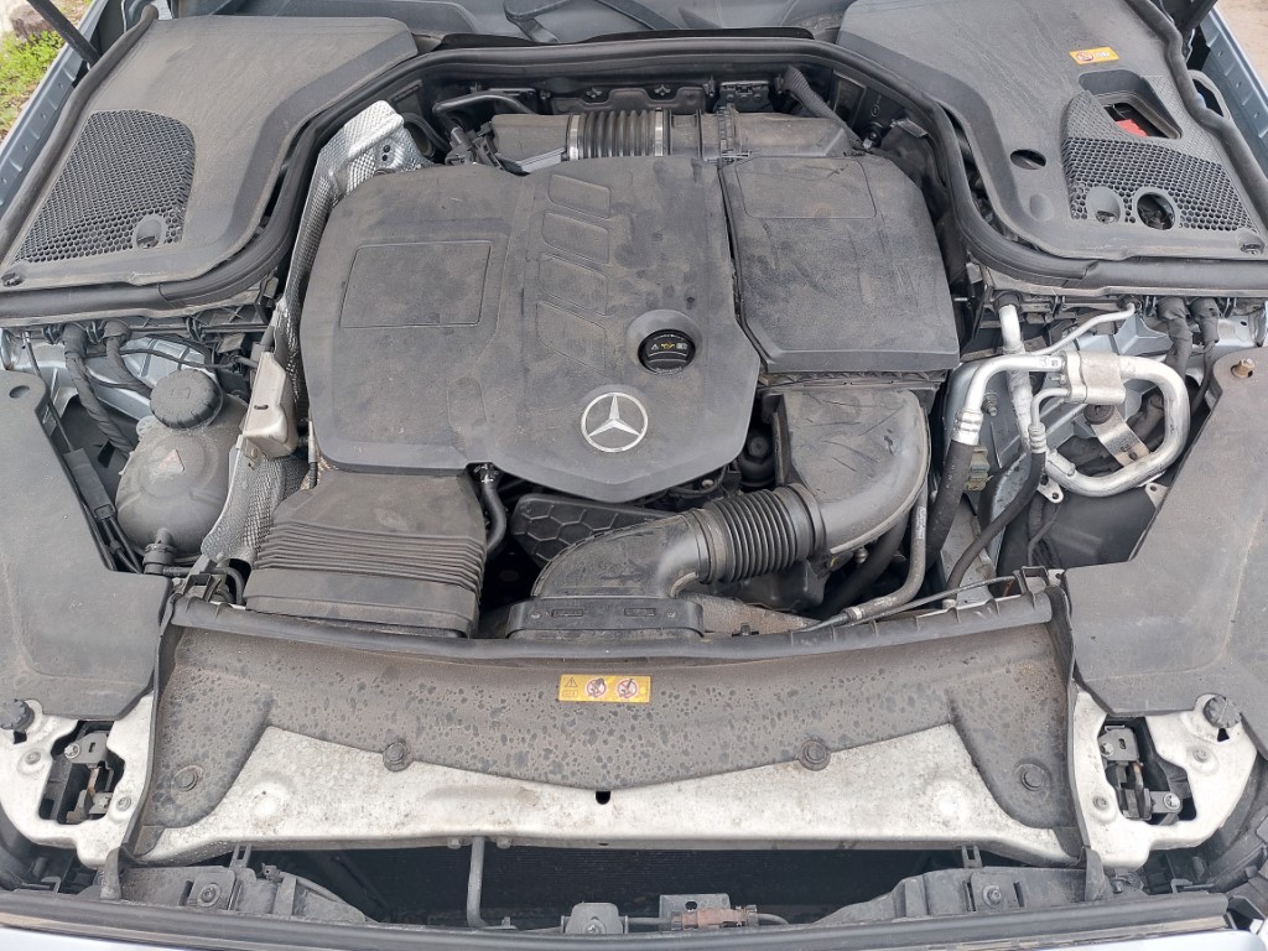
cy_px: 476
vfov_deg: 56.8
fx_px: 879
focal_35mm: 24
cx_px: 634
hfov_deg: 71.6
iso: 64
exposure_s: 1/50
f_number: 1.8
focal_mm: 5.23
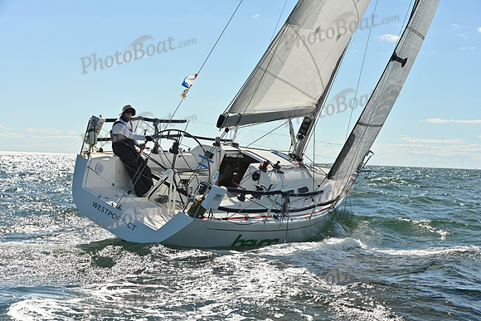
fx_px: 935
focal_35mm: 70
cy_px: 160
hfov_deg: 28.8
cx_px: 240
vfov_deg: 19.5
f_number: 8
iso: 320
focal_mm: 70
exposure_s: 1/1600
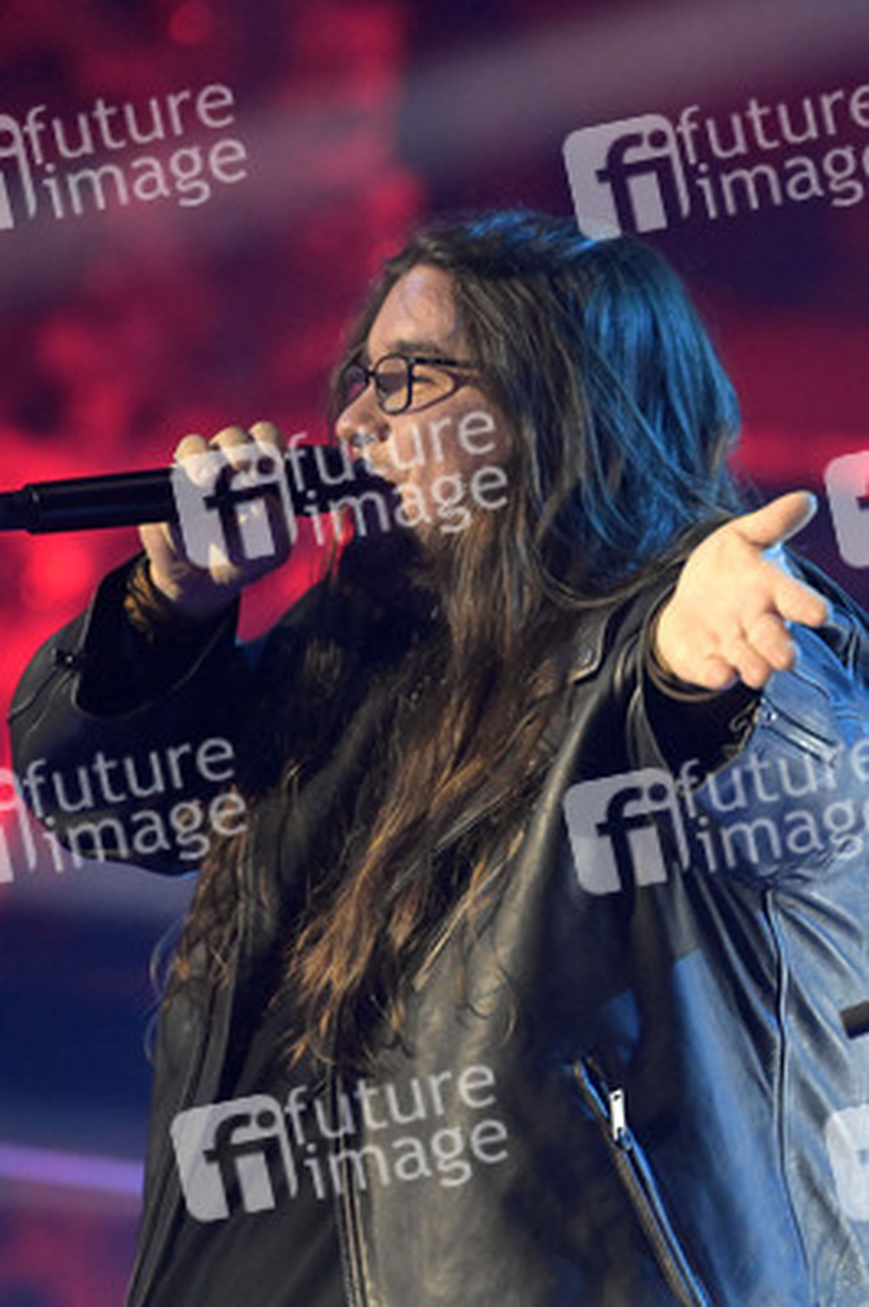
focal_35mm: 420
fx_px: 15233
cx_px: 434
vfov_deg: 4.9
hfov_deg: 3.3
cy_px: 654
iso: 12800
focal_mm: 420
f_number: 5.6
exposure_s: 1/400
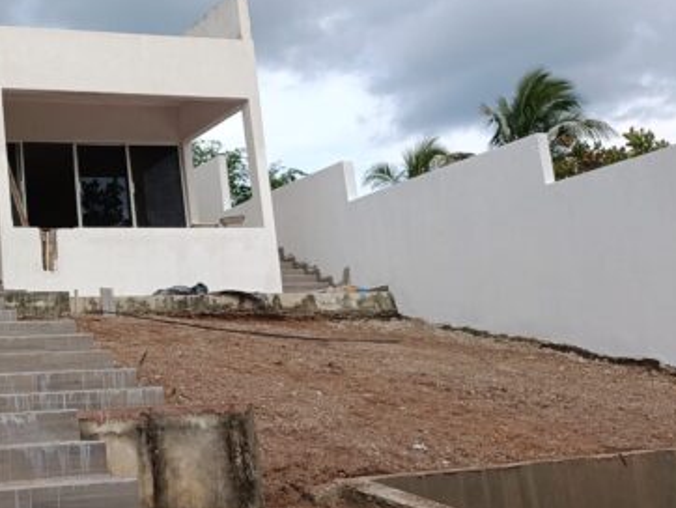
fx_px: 1036
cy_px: 197
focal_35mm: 53
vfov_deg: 27.5
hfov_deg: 33.4
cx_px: 15
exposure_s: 1/304
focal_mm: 4.71
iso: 50
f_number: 1.7
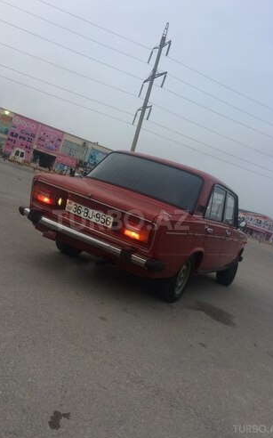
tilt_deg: -5.5
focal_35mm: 31
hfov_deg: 40.5
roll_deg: -17.4
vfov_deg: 61.3
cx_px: 121
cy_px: 220
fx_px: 369
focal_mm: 4.15
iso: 50
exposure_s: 1/33
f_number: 2.2
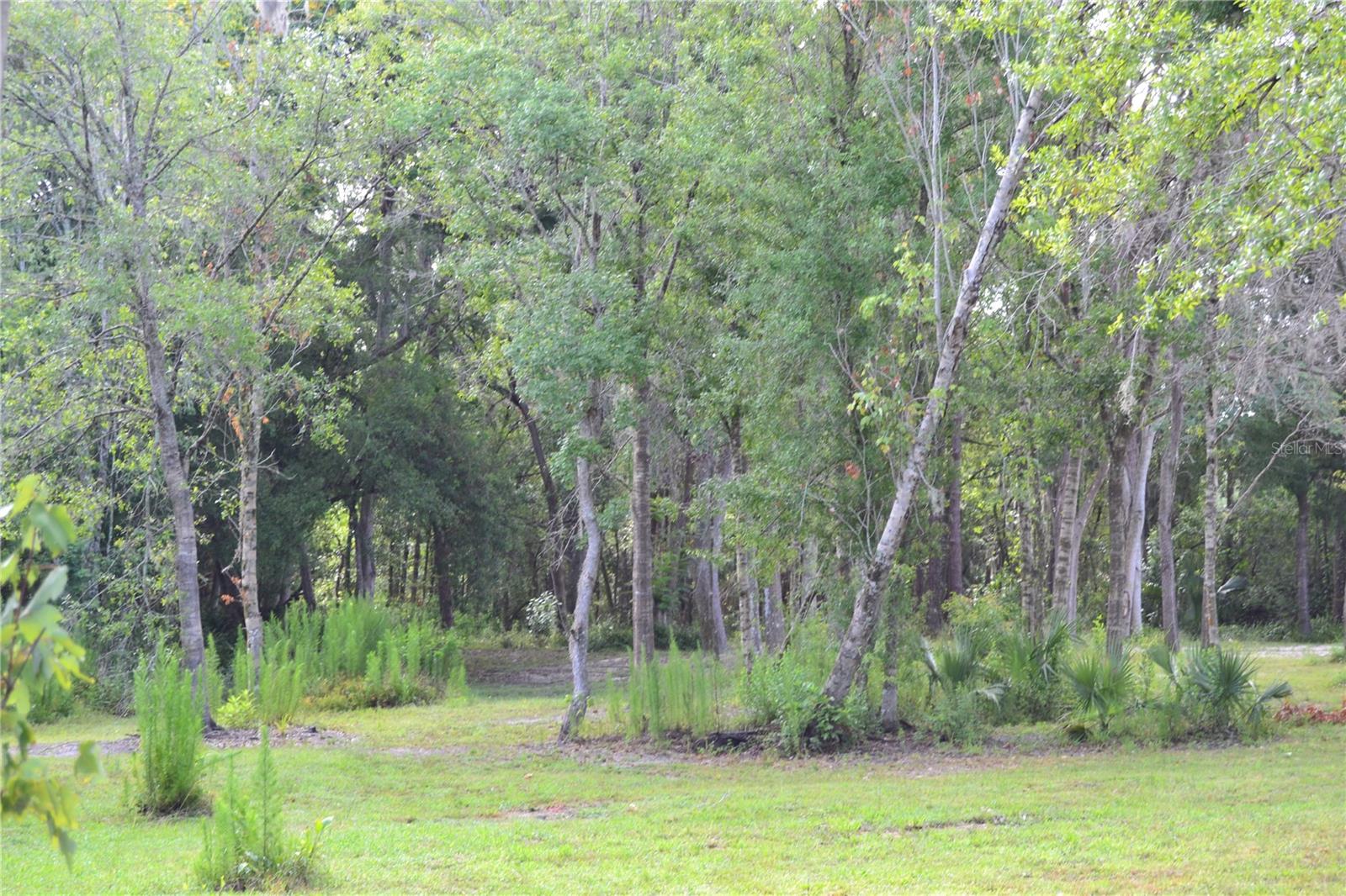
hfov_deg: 24.6
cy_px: 448
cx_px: 673
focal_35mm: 82
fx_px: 3084
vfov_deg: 16.5
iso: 400
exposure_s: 1/100
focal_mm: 55
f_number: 9
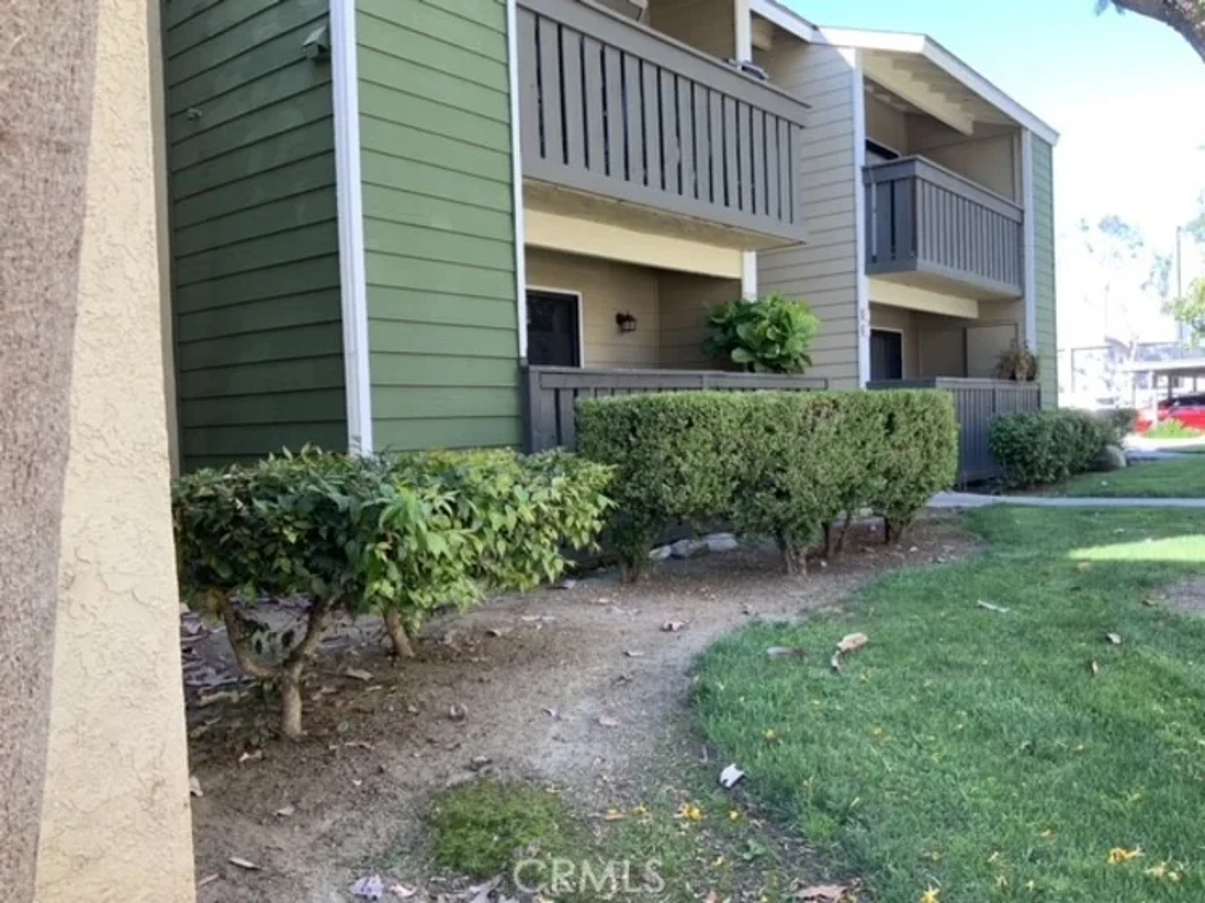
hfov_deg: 61.7
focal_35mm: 29
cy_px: 452
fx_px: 1009
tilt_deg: -1.5
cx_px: 602
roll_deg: +3.0
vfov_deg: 48.2
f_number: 1.8
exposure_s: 1/122
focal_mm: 3
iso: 32
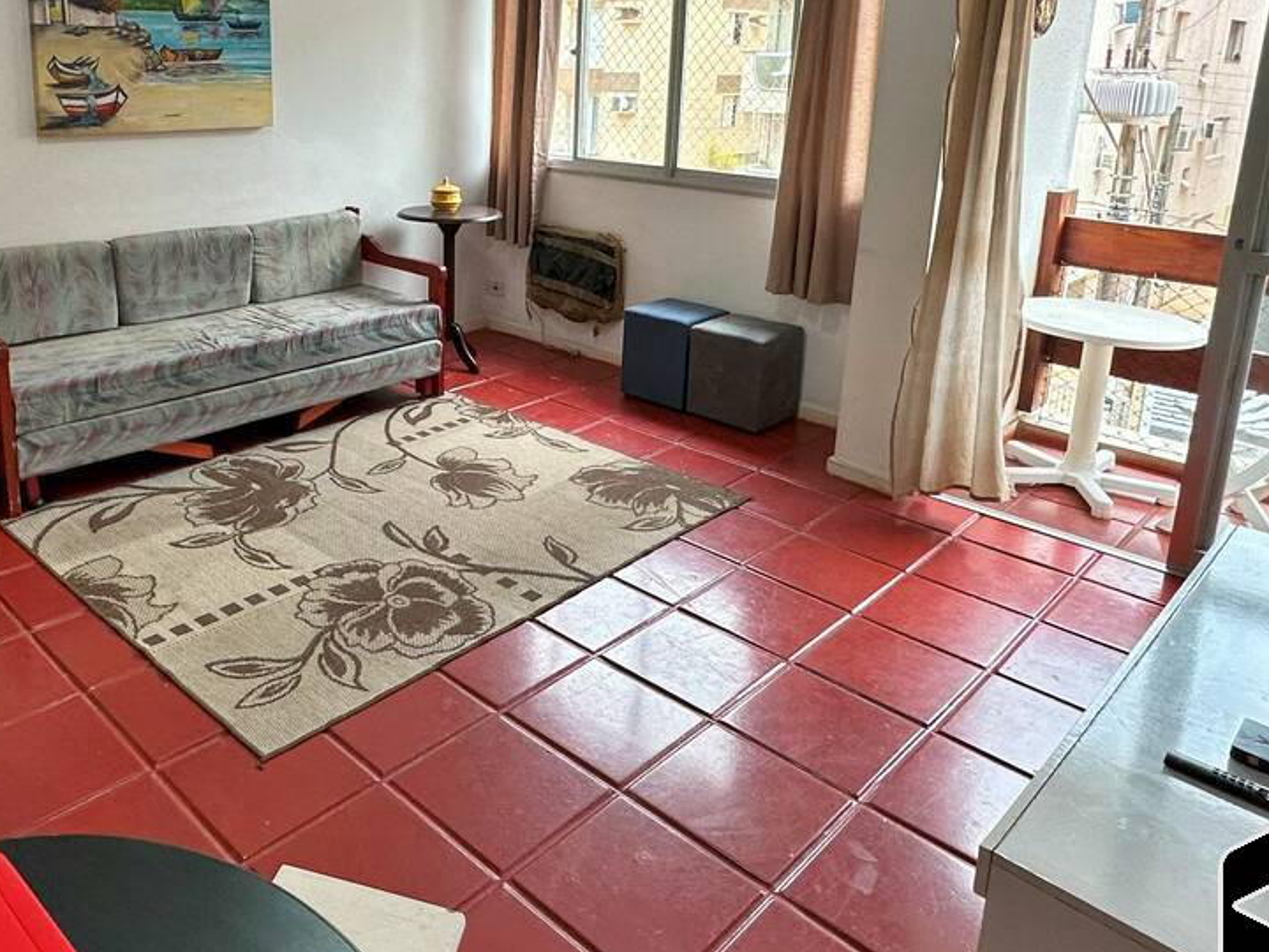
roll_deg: -0.8
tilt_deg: -12.3
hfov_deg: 61.9
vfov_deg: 48.4
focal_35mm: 28
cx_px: 427
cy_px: 273
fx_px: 1026
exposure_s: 1/120
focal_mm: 2.22
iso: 100
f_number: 2.2
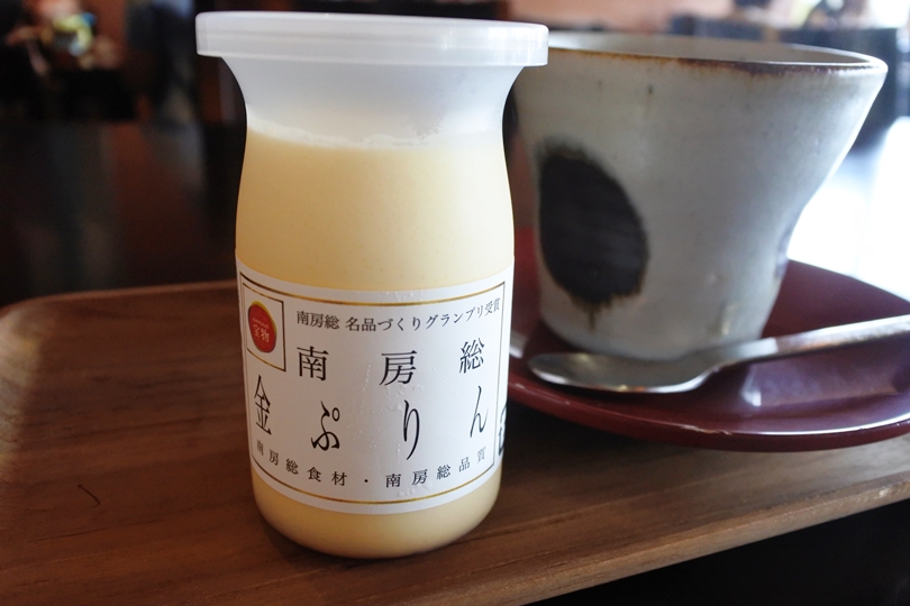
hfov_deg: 63.7
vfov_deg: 45.0
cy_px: 303
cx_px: 455
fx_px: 733
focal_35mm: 29
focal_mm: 10.9
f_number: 3.5
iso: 1250
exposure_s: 1/125
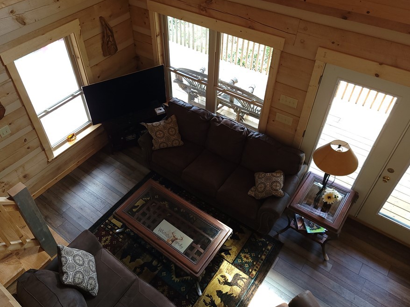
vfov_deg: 49.7
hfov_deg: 63.2
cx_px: 179
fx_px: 332
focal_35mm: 28
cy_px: 140
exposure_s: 1/60
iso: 100
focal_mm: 6.7
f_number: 1.8
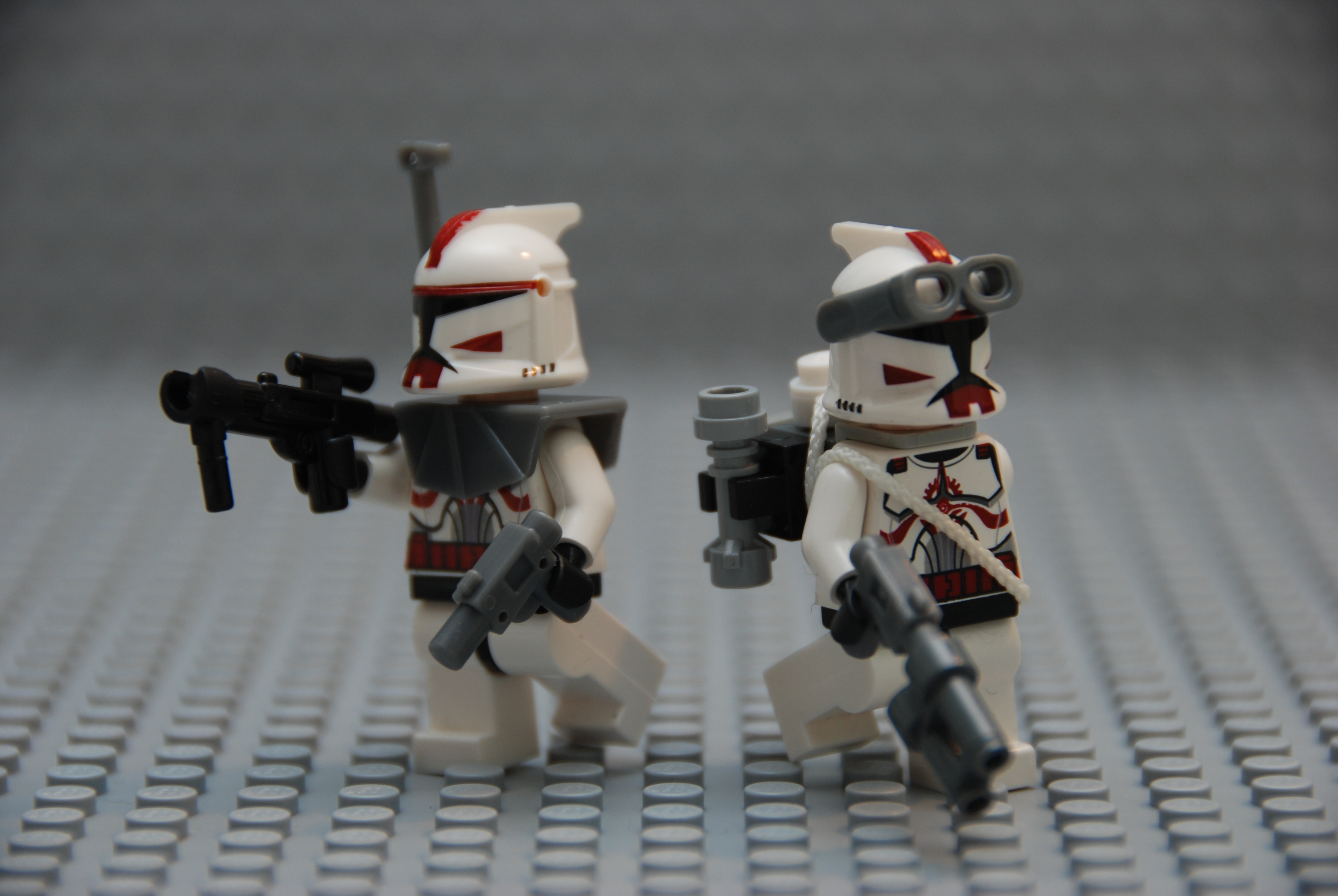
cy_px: 448
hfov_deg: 10.5
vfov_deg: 7.1
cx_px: 669
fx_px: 7256
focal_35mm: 195
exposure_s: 1/60
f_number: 5.6
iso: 200
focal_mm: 130
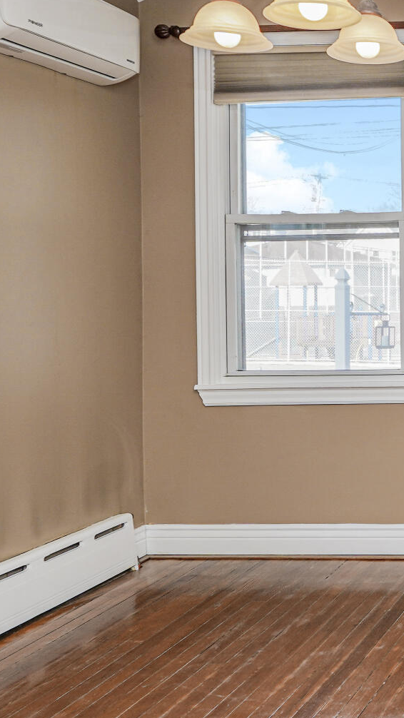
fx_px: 952
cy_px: 282
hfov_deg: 19.8
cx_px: 651
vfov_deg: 41.1
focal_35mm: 50
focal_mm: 16
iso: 100
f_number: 5.6
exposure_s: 1/60
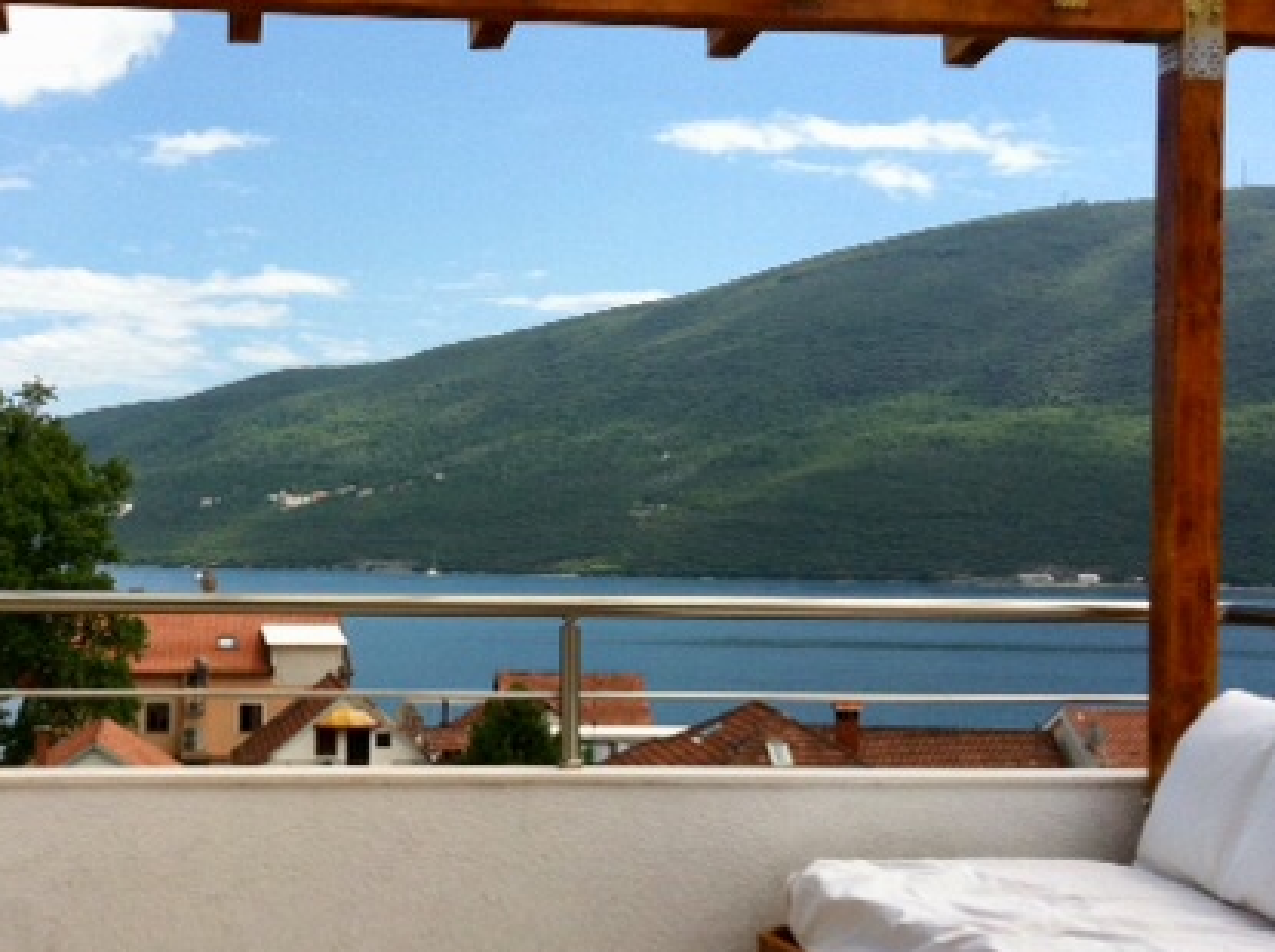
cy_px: 577
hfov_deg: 35.0
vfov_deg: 26.9
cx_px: 363
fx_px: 1986
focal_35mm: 54
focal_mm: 3.85
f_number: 2.8
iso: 80
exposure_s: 1/1676
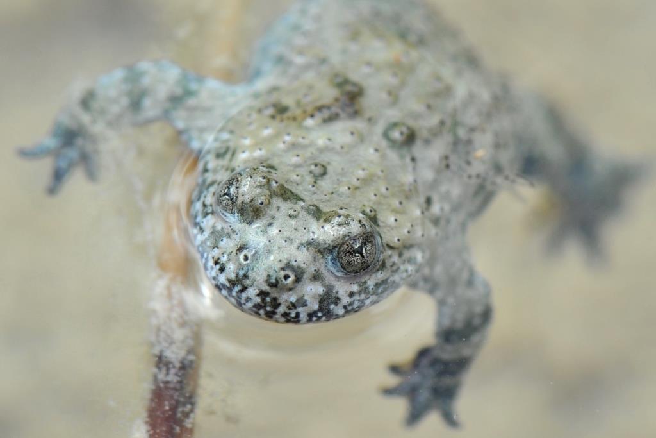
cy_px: 219
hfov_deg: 19.5
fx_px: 1913
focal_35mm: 105
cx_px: 328
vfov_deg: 13.0
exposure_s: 1/320
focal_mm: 105
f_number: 9
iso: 400
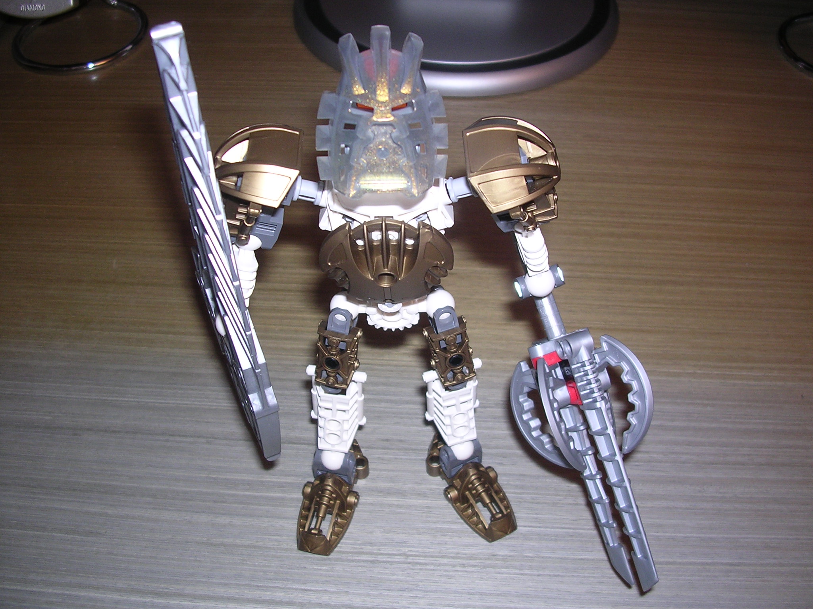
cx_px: 406
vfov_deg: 37.7
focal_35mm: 38
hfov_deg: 49.0
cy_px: 304
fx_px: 892
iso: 100
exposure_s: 1/60.1
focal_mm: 5.8
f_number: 2.8
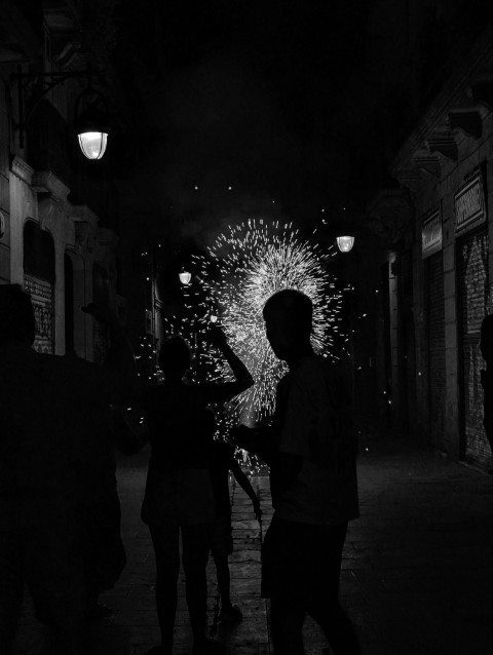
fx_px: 929
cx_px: 246
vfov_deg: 38.9
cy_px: 328
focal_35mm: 49
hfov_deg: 29.7
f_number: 1.7
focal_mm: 6.9
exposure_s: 1/210
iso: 22
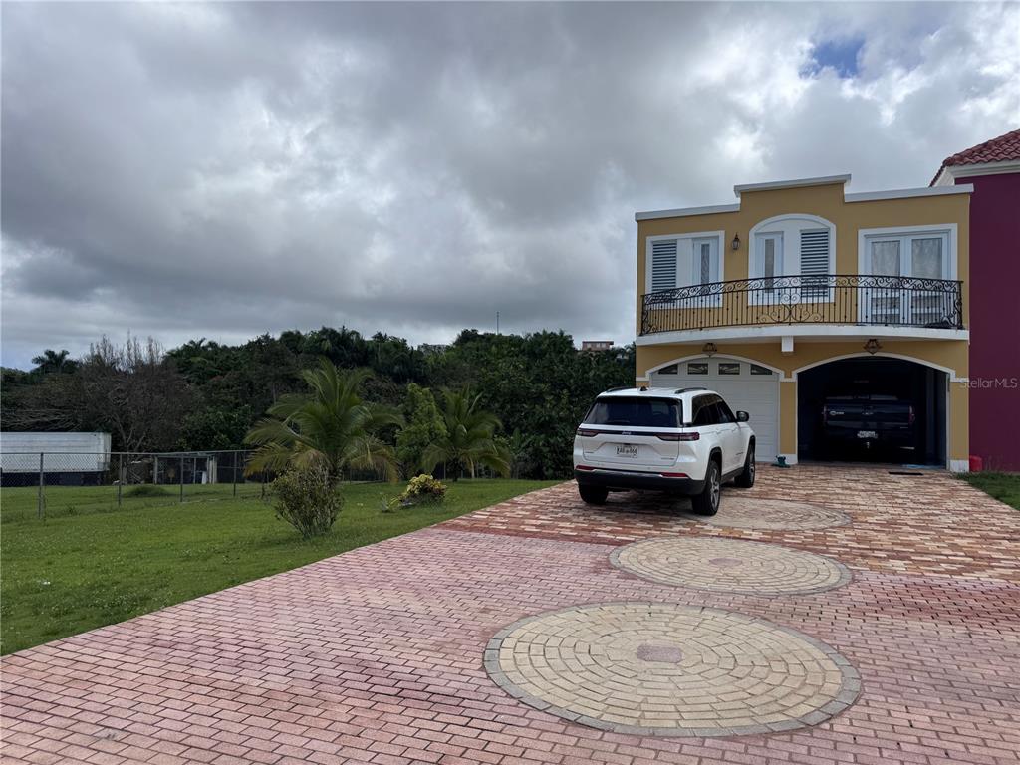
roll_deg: -0.4
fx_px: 707
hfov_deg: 71.6
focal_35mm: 24
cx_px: 510
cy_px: 382
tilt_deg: +1.2
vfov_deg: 56.8
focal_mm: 6.76
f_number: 1.78
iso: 80
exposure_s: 1/9009
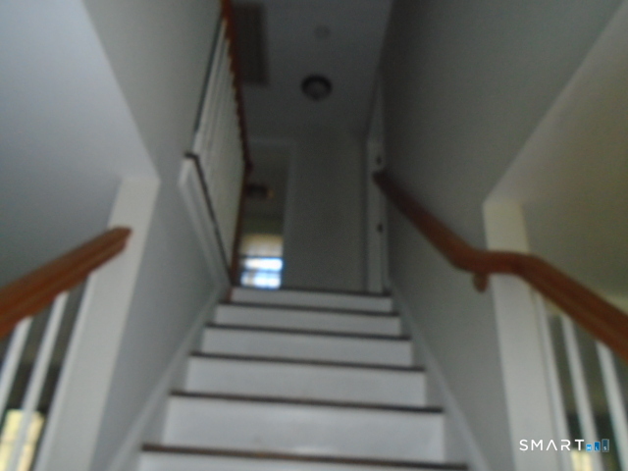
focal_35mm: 26
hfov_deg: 67.3
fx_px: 472
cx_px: 314
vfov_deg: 53.1
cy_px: 236
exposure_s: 1/30
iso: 400
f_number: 8
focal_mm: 4.6
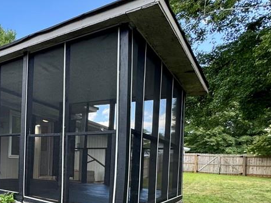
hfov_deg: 48.5
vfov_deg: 43.2
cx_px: 3
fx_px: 243
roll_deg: -2.6
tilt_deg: +0.0
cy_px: 164
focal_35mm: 31
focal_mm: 2.22
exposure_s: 1/99
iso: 50
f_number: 2.2
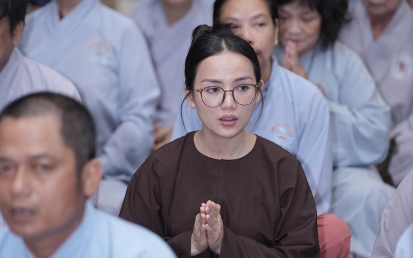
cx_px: 206
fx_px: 2600
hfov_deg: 9.1
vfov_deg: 5.7
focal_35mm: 231
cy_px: 163
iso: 1000
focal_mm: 150
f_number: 2.8
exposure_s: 1/160
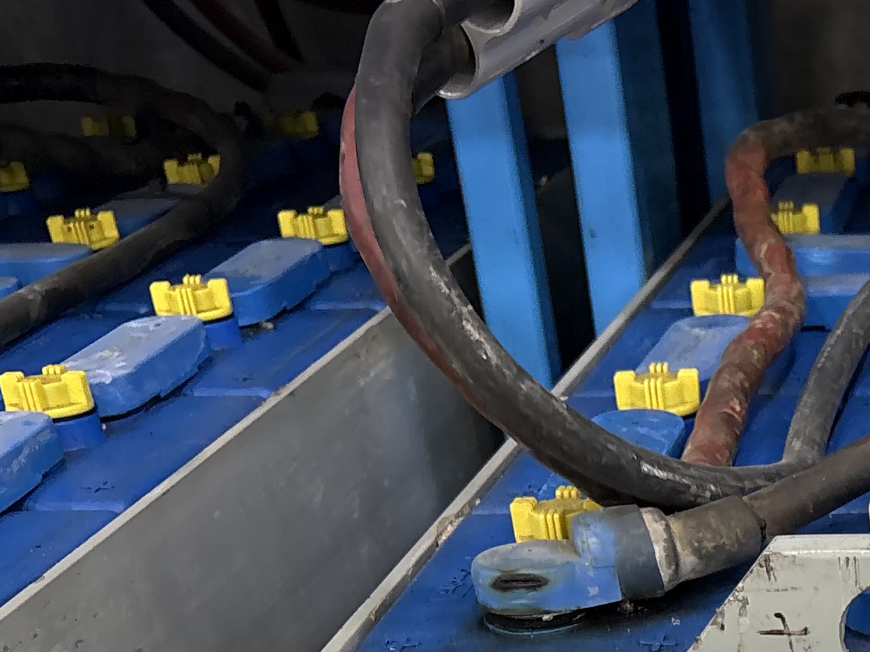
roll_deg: +2.6
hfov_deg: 21.5
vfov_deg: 15.9
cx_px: 1064
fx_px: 2111
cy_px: 1025
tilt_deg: -32.3
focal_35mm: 84
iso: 160
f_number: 1.6
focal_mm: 5.96
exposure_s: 1/60
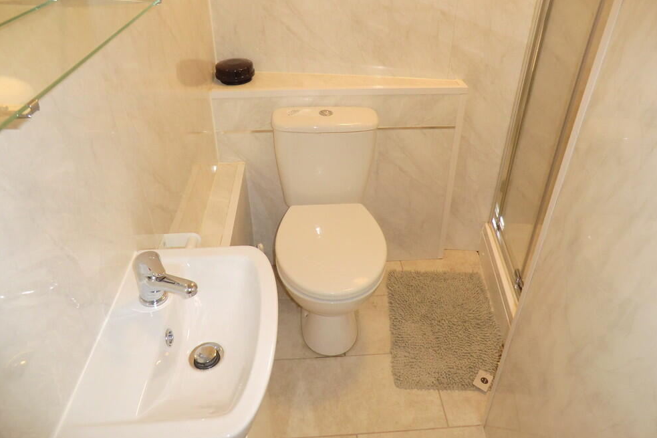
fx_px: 474
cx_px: 330
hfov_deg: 69.4
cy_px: 191
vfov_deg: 49.4
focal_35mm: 26
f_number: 3.2
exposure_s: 1/60
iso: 320
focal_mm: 4.3
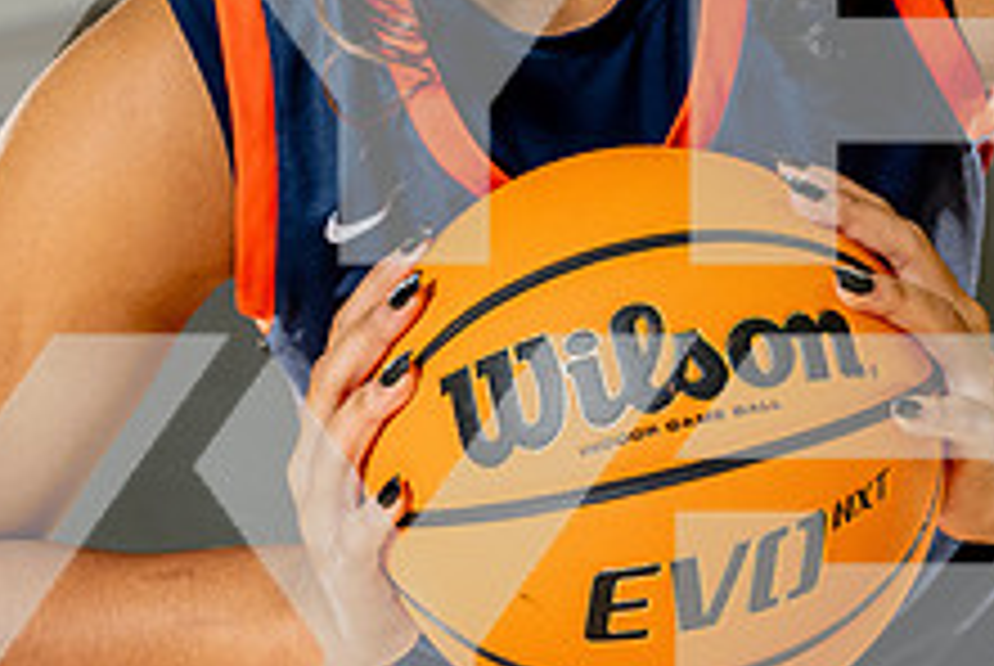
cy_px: 29
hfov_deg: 18.5
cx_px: 603
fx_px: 3041
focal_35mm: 110
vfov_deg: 12.4
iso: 640
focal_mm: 42
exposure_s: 1/250
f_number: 8
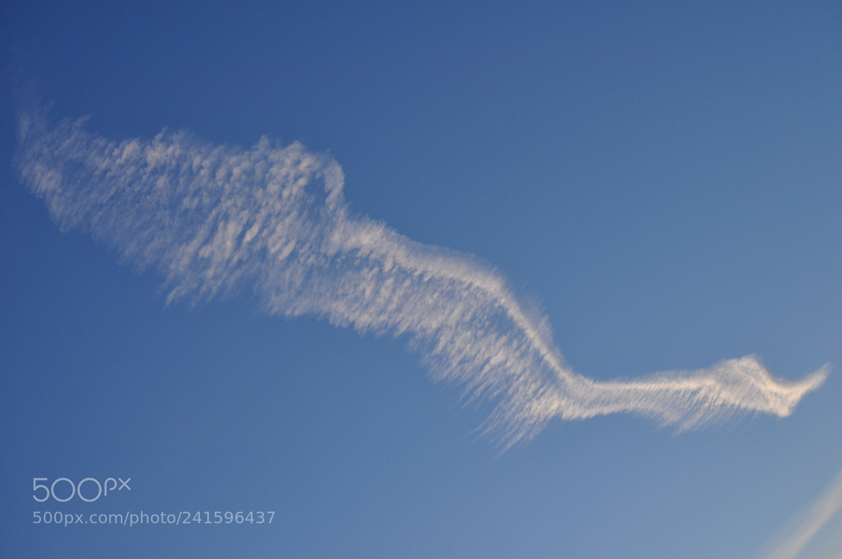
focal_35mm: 99
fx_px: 2313
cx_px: 421
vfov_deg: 13.8
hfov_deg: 20.6
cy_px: 280
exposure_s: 1/320
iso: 200
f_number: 9
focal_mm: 66
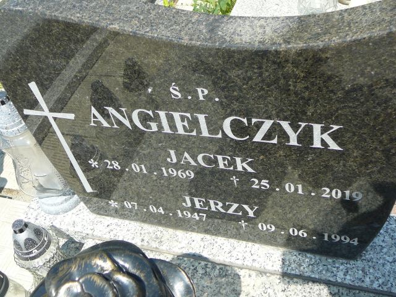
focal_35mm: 41
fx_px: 469
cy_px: 148
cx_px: 198
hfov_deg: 45.8
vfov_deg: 35.1
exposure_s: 1/640
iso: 80
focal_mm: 6.1
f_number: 3.1
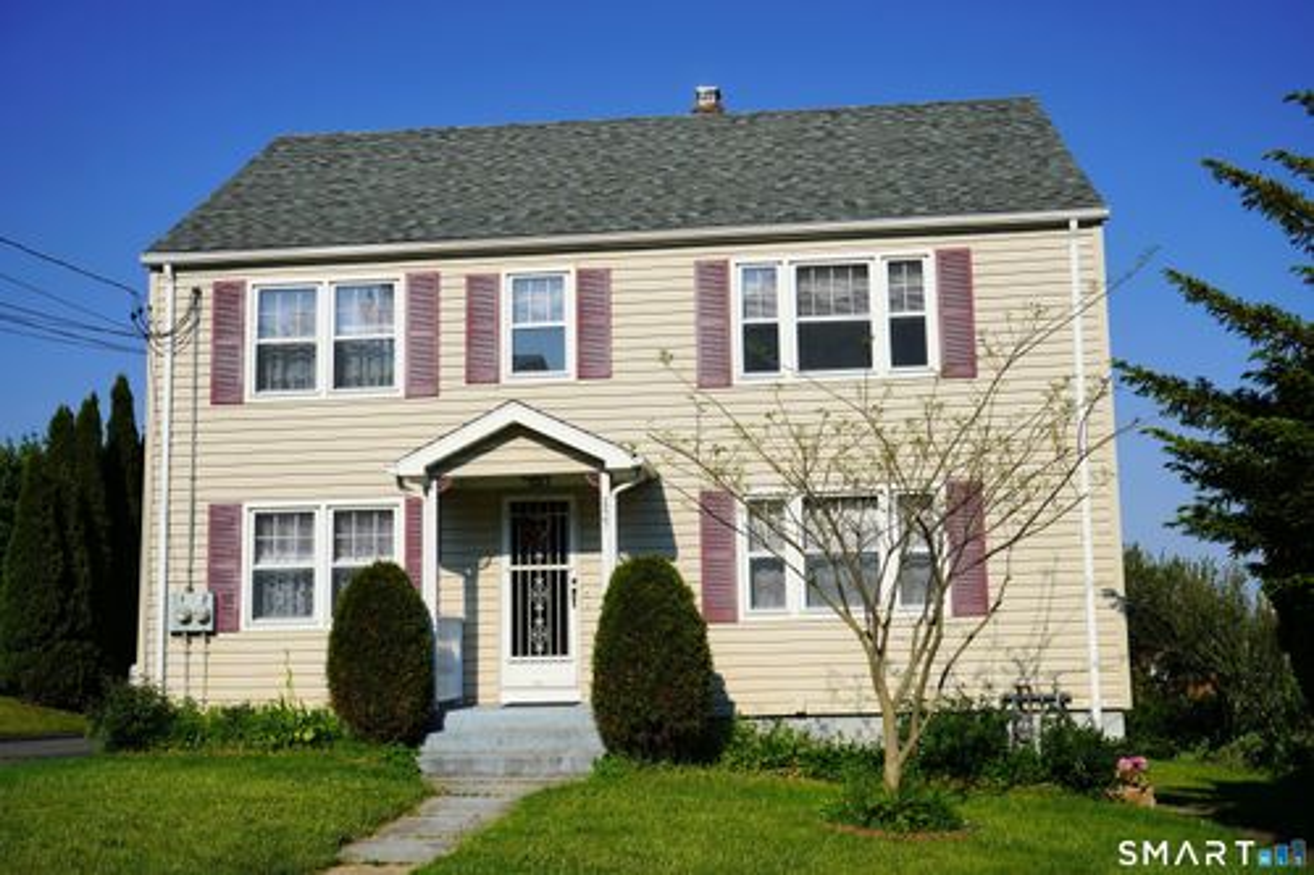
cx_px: 657
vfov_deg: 35.0
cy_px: 438
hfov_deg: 50.7
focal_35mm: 38
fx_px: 1386
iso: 100
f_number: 10
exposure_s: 1/400
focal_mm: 38
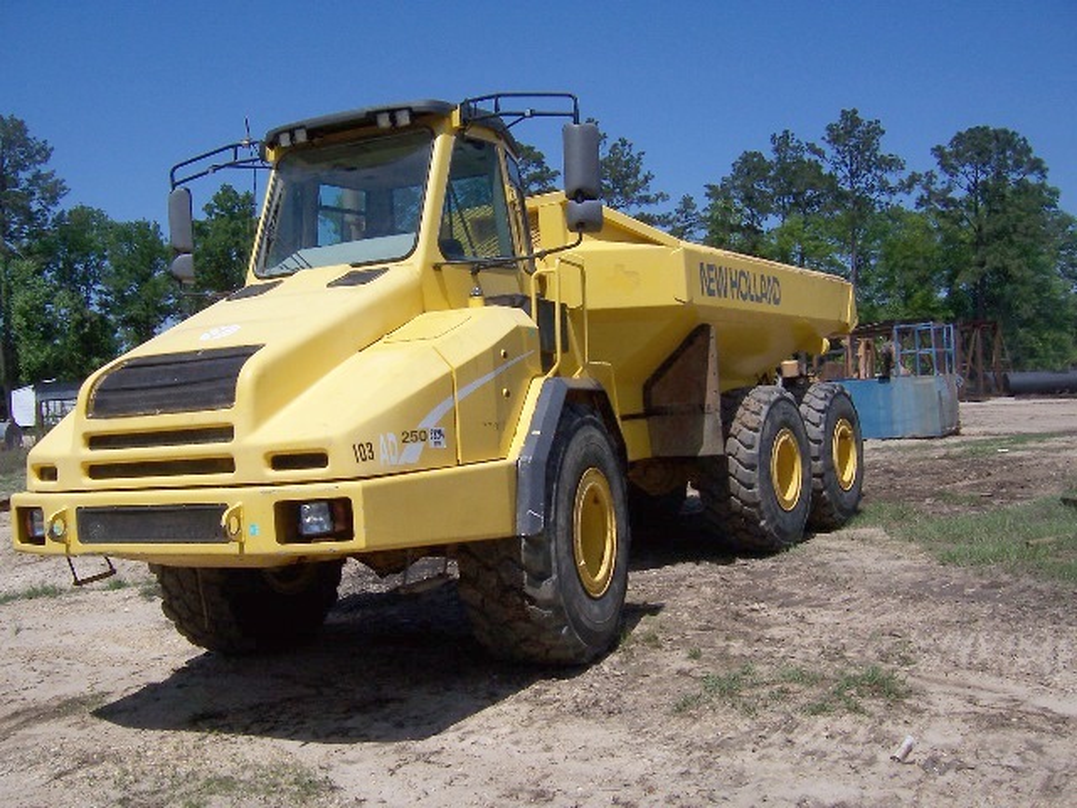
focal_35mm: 33
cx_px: 538
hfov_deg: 55.4
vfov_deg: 42.9
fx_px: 1027
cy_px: 404
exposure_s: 1/1000
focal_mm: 5.5
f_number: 5.6
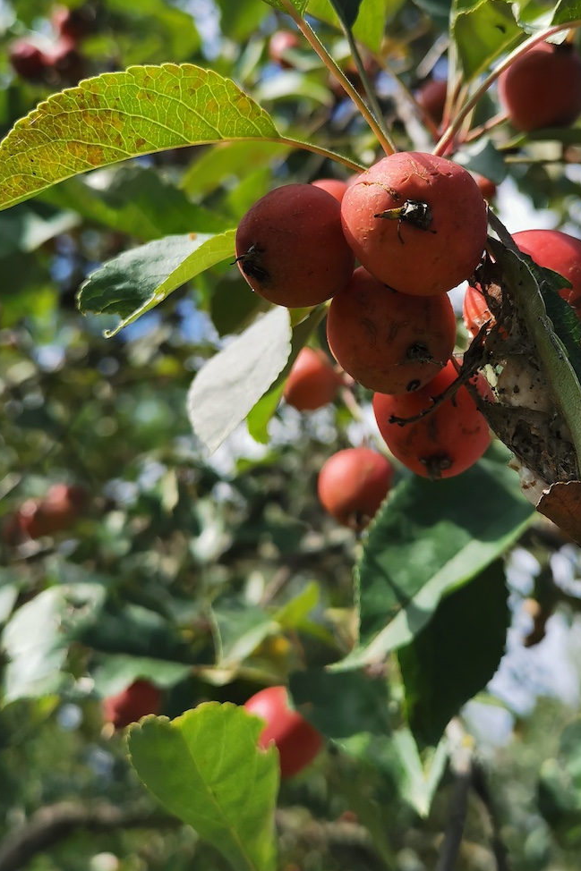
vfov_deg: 47.1
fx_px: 993
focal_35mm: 41
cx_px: 355
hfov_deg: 32.5
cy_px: 335
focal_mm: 5.58
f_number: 1.8
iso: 50
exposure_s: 1/2008
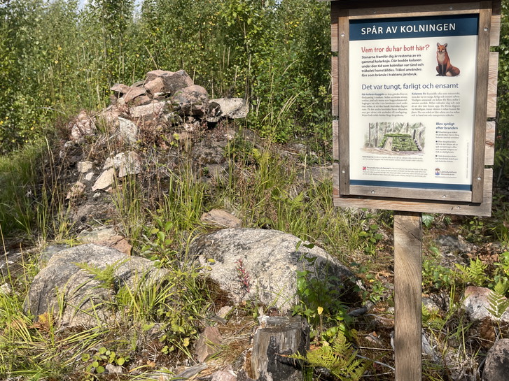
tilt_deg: -8.1
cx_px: 279
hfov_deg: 55.3
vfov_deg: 42.6
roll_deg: +0.8
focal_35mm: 33
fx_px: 485
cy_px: 139
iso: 32
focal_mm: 5.1
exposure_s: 1/4202
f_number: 1.6
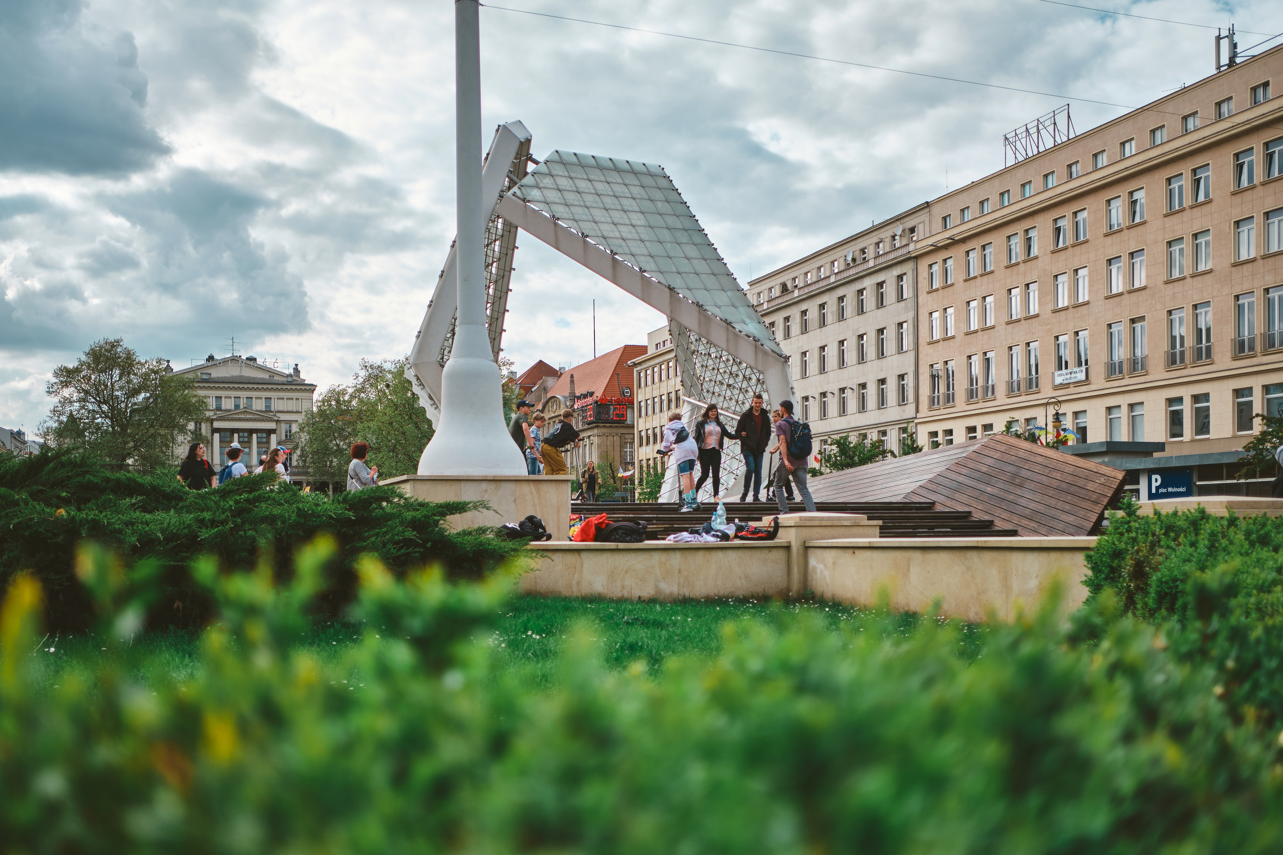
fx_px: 1247
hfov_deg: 54.4
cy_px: 428
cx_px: 642
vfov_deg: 37.9
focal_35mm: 35
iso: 200
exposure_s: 1/2500
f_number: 2
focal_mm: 23
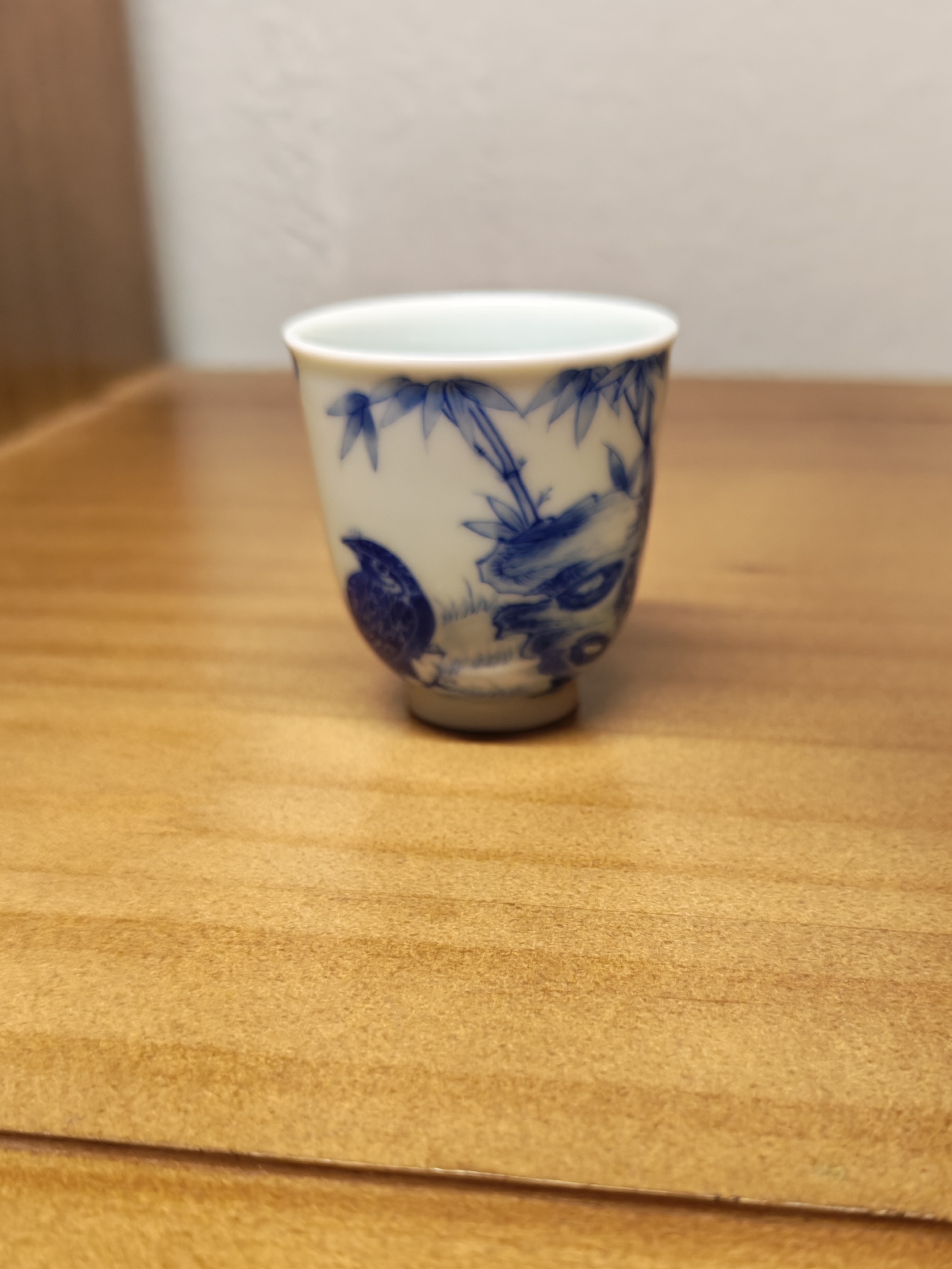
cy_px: 795
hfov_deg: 35.7
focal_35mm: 40
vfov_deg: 46.4
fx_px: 1467
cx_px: 605
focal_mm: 5.52
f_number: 1.95
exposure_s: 1/100
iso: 320
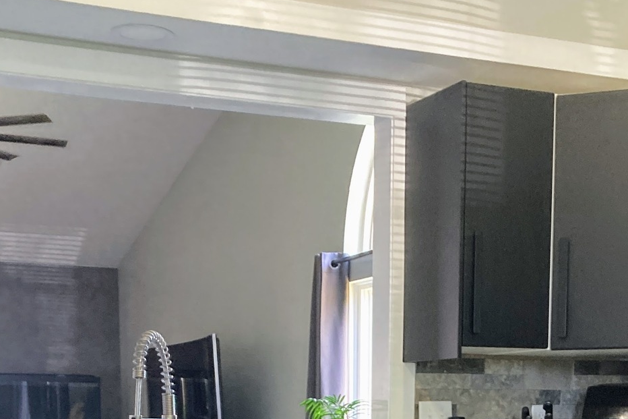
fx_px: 1256
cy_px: 617
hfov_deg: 28.0
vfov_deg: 17.2
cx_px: 373
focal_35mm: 72
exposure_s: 1/60
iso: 200
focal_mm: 3.99
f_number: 1.8
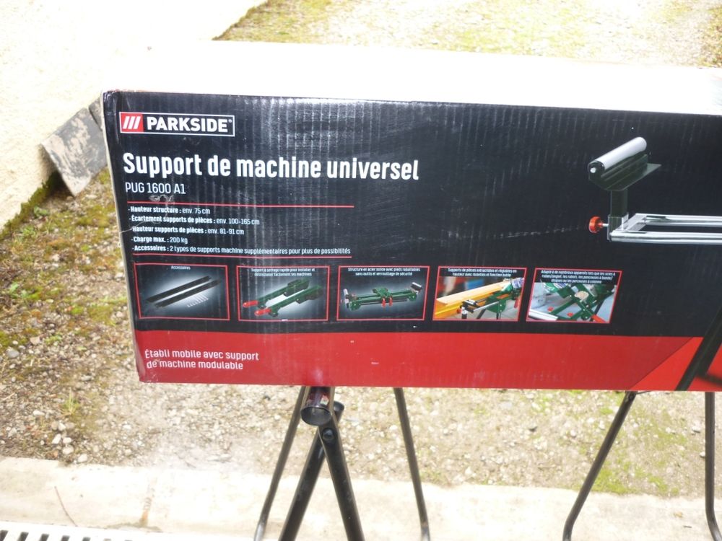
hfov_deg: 55.4
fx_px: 688
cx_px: 361
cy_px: 270
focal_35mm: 33
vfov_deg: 42.9
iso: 100
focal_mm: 5.5
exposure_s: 1/30
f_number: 2.8
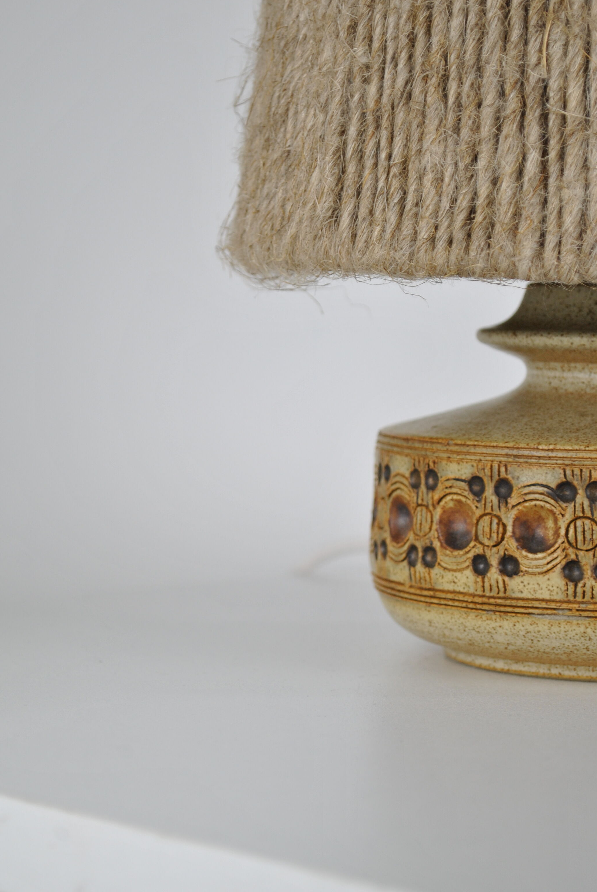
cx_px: 266
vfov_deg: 19.7
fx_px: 2570
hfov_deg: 13.2
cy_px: 403
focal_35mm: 104
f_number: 5.6
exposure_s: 1/50
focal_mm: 55
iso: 200
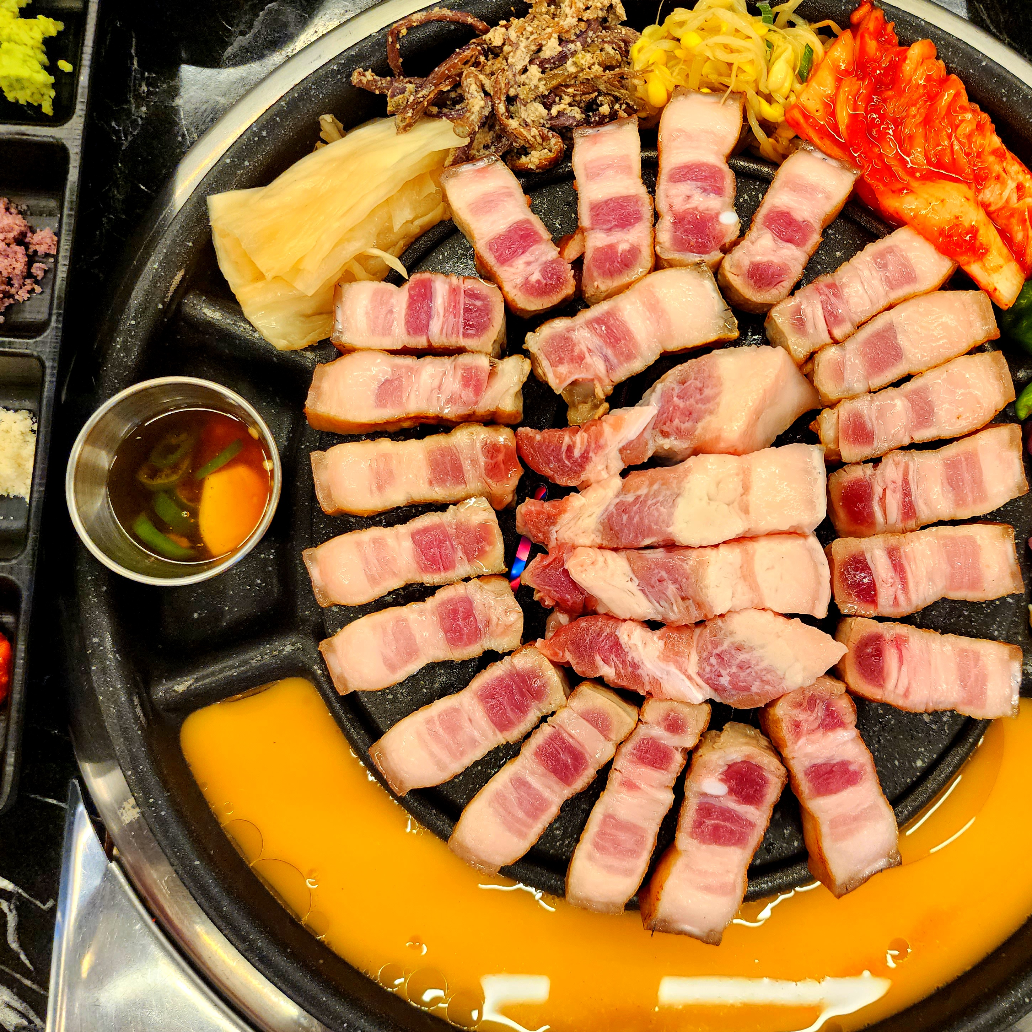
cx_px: 614
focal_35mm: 28
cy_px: 502
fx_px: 944
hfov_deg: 56.9
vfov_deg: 57.3
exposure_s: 1/120
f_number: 1.8
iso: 250
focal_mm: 6.4
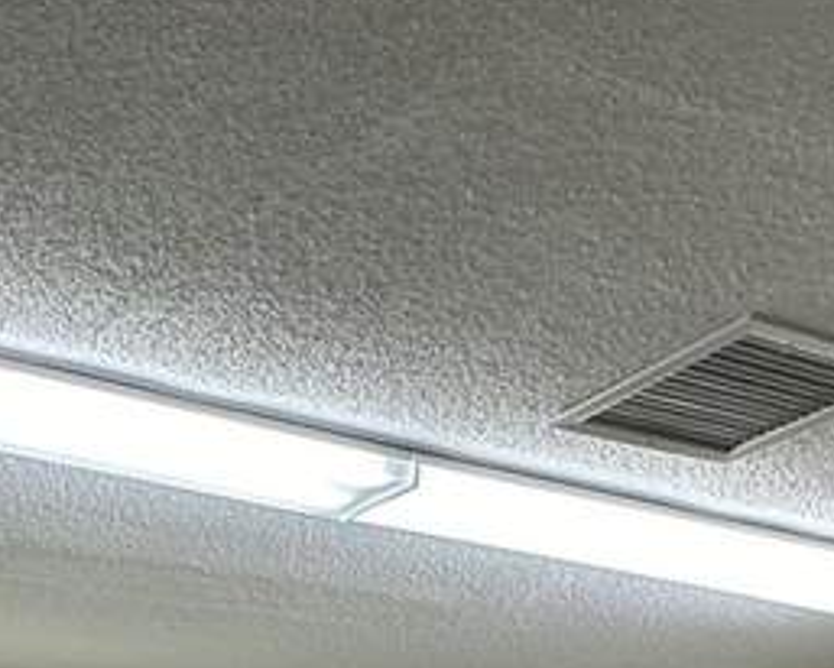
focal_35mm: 68
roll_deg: +1.3
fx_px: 1680
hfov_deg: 27.4
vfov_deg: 16.9
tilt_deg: -8.8
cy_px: 1326
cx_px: 175
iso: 160
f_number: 2.2
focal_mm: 2.22
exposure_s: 1/120
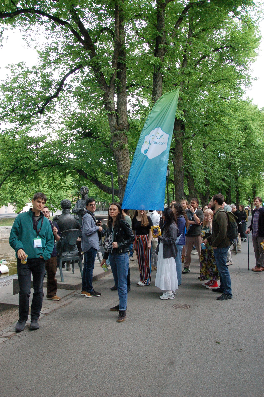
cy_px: 198
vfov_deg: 70.5
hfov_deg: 50.3
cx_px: 132
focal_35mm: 26
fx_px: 281
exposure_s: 1/125
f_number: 6.3
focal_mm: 17
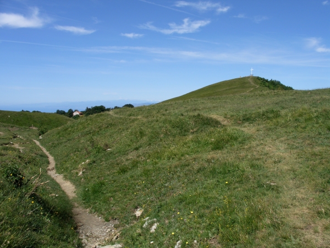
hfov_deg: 55.4
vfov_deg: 42.9
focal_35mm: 33
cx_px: 165
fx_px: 315
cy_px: 124
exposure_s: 1/640
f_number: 5.6
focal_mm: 7.1
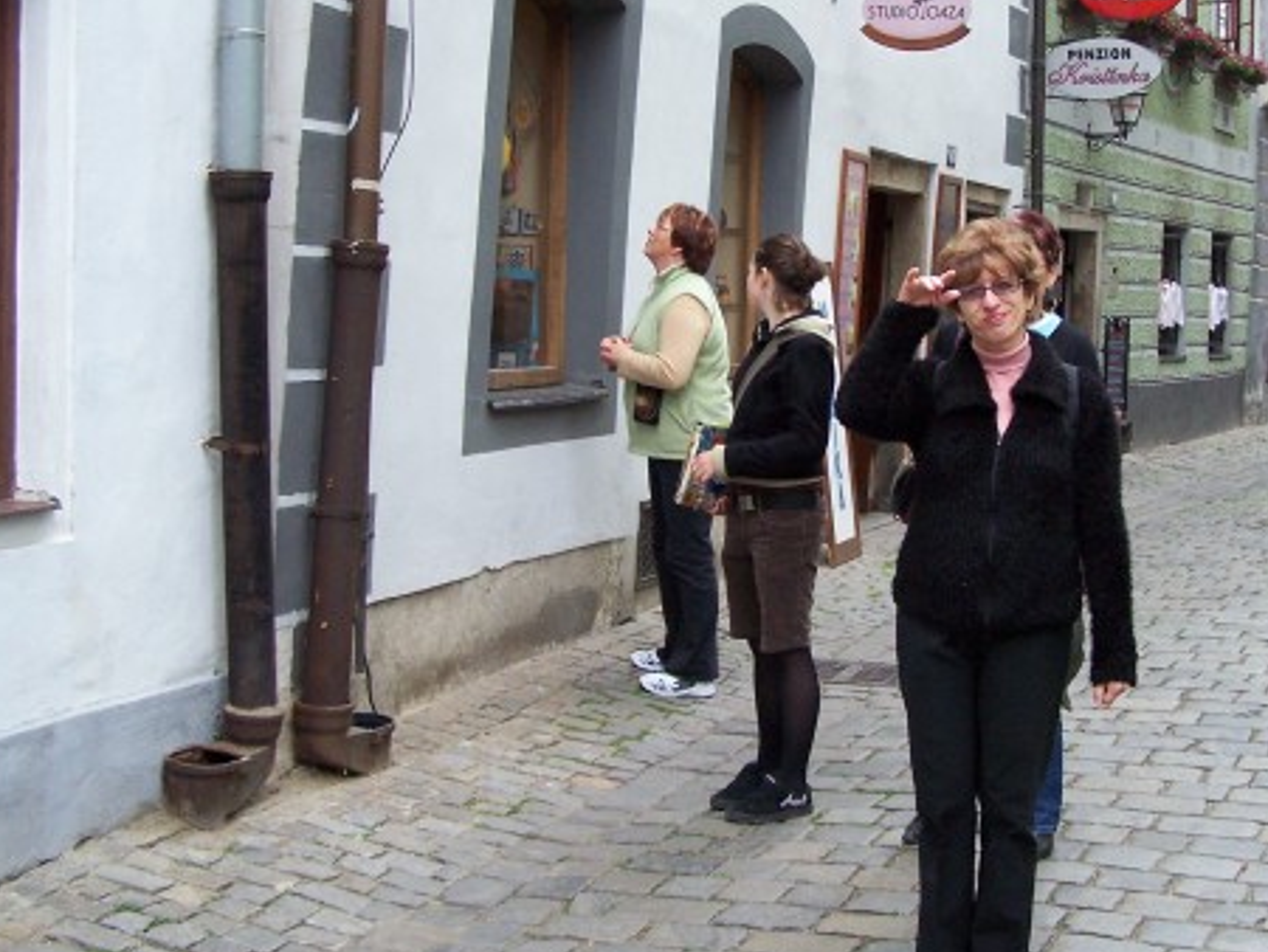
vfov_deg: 27.0
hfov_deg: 35.3
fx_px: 1979
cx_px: 820
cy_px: 383
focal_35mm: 54
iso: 140
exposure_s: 1/125
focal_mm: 6.3
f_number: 2.8
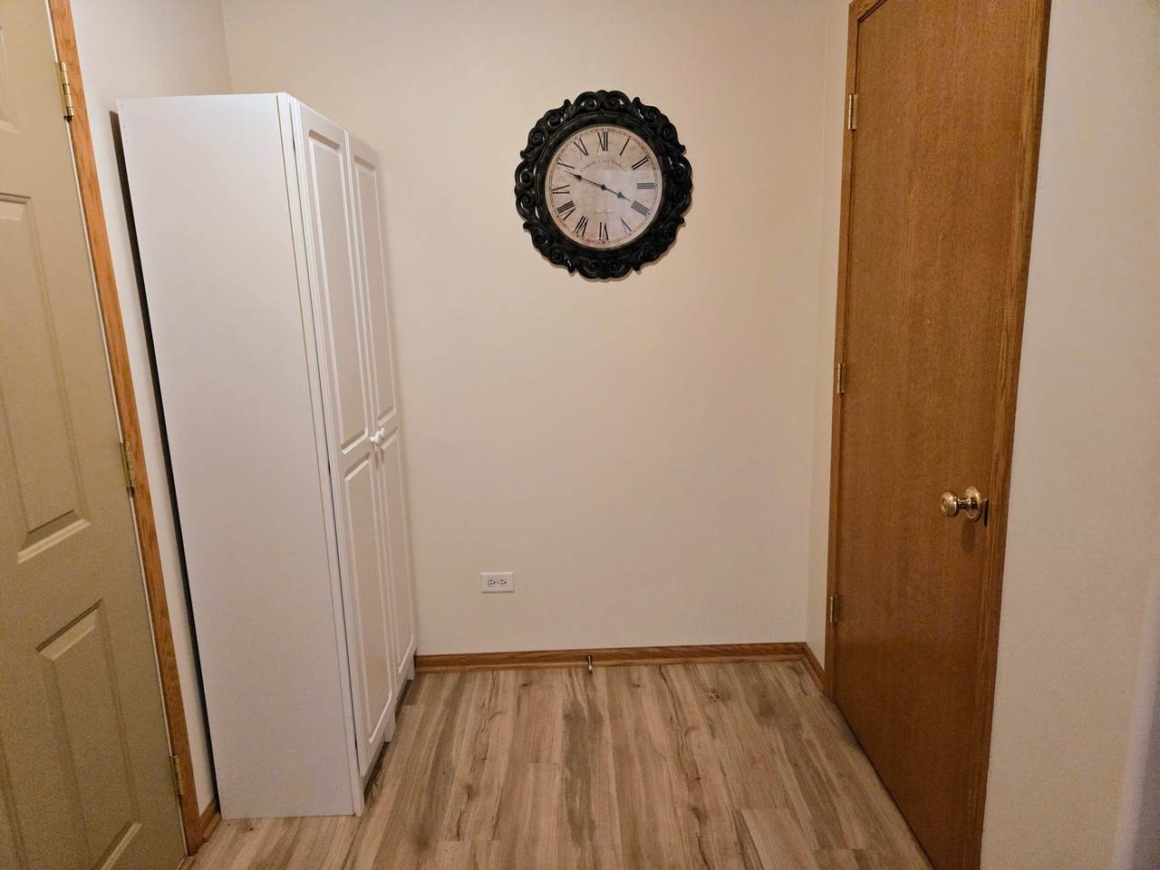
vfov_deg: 58.9
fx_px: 771
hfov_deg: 73.9
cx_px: 580
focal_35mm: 23
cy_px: 435
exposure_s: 1/120
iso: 800
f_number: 1.8
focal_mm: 5.4
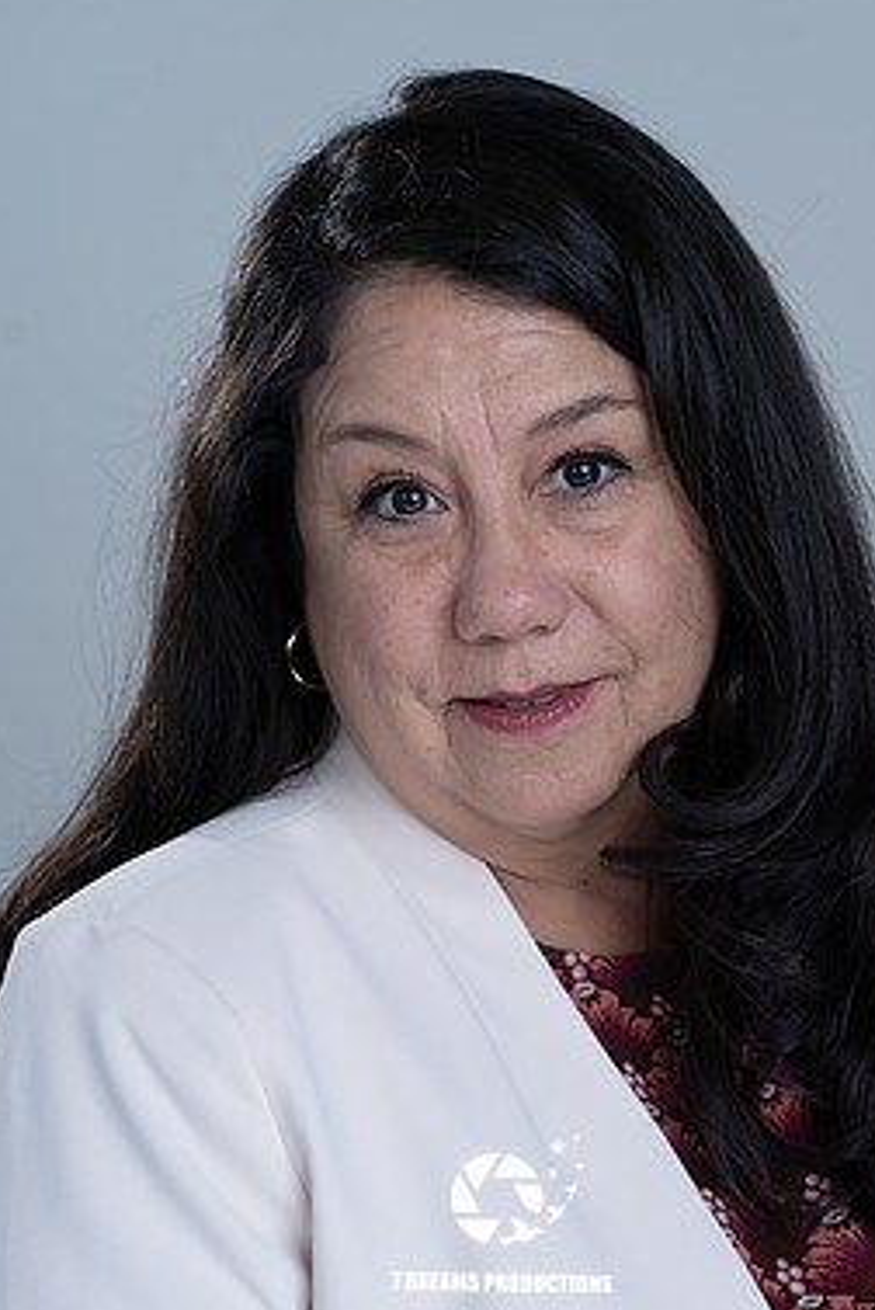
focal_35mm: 186
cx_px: 503
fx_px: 6768
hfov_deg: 7.4
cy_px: 619
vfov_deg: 11.0
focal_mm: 156
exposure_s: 1/200
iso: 160
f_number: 5.6
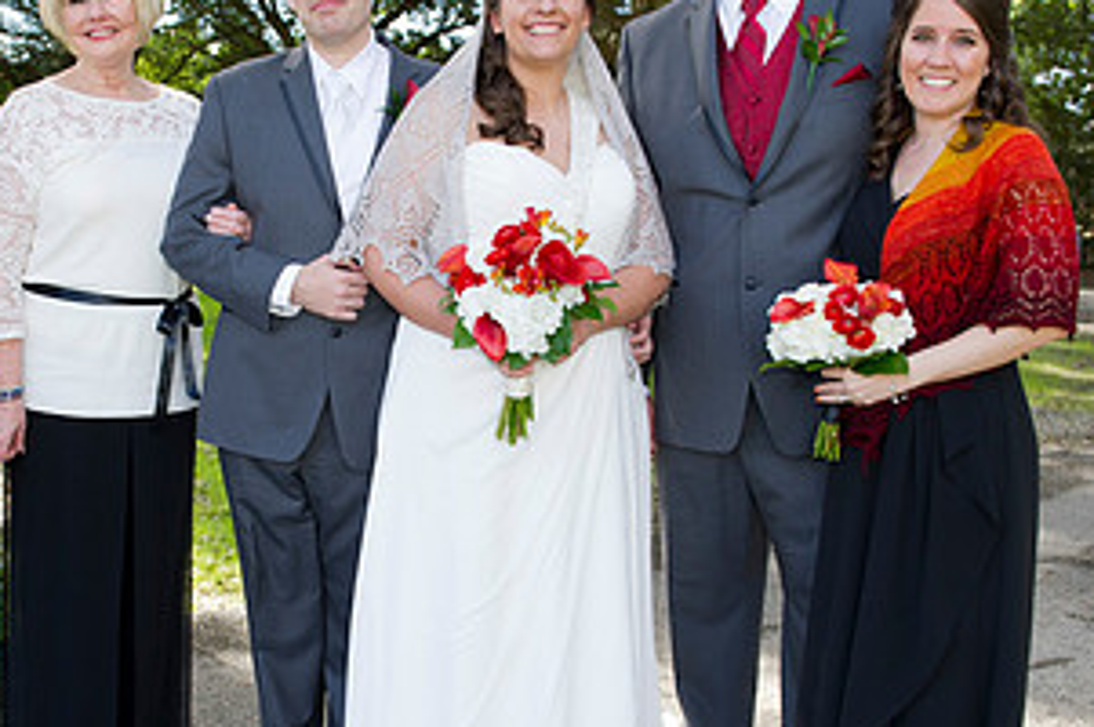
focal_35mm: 54
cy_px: 400
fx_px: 1639
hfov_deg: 36.6
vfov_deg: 25.0
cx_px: 371
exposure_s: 1/125
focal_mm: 28
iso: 320
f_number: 5.6
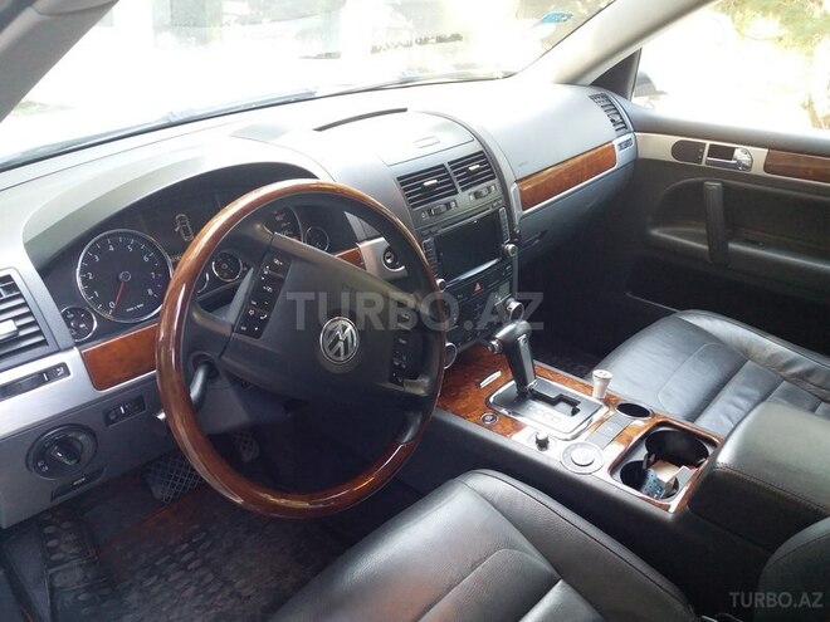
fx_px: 671
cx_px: 415
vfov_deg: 49.7
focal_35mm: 28
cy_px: 311
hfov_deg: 63.4
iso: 200
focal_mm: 3.7
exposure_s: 1/33
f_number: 1.9
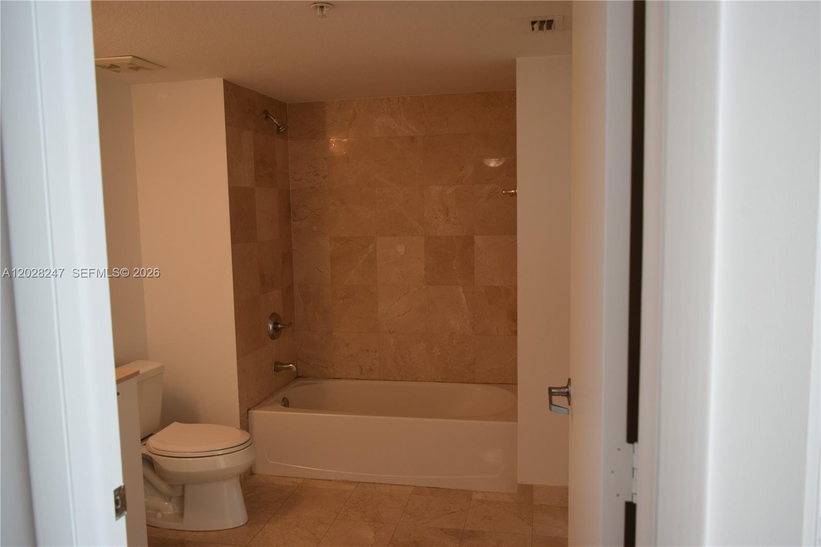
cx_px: 410
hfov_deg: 67.4
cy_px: 274
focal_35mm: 27
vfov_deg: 47.9
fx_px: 616
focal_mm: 18
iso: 400
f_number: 4.5
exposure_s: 1/80
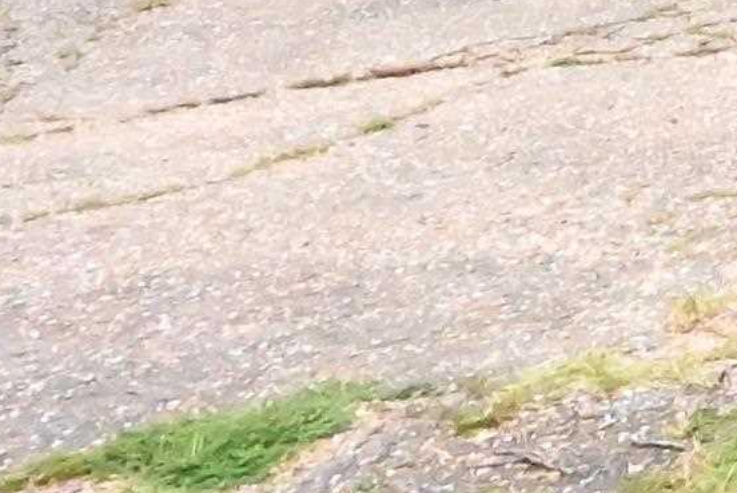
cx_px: 1782
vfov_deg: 13.0
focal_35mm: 96
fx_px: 1967
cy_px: -379
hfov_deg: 14.2
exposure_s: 1/2500
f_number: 16
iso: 25600
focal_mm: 12
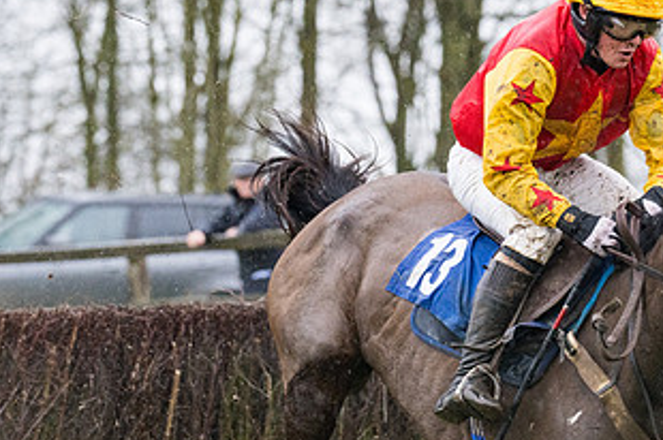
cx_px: 499
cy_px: 331
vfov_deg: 4.1
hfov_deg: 6.1
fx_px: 6200
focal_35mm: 337
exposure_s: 1/1000
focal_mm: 135
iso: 1600
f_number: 4
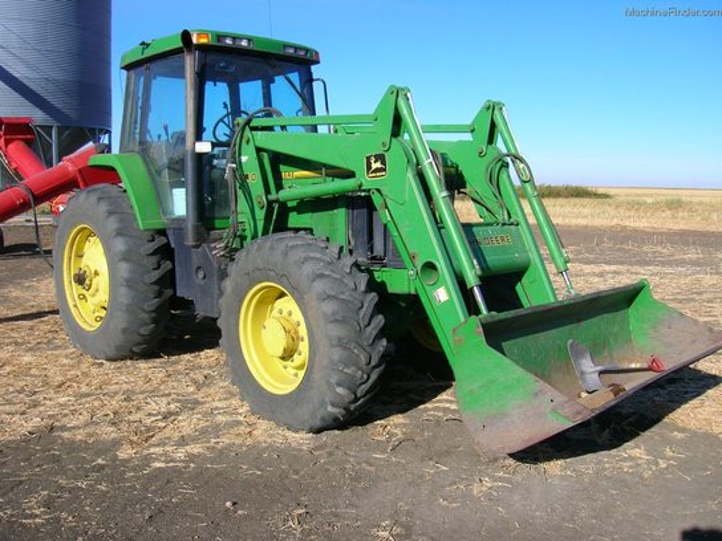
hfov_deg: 54.0
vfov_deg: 41.8
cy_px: 270
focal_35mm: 34
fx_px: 709
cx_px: 361
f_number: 4.9
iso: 50
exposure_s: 1/378
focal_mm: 5.7
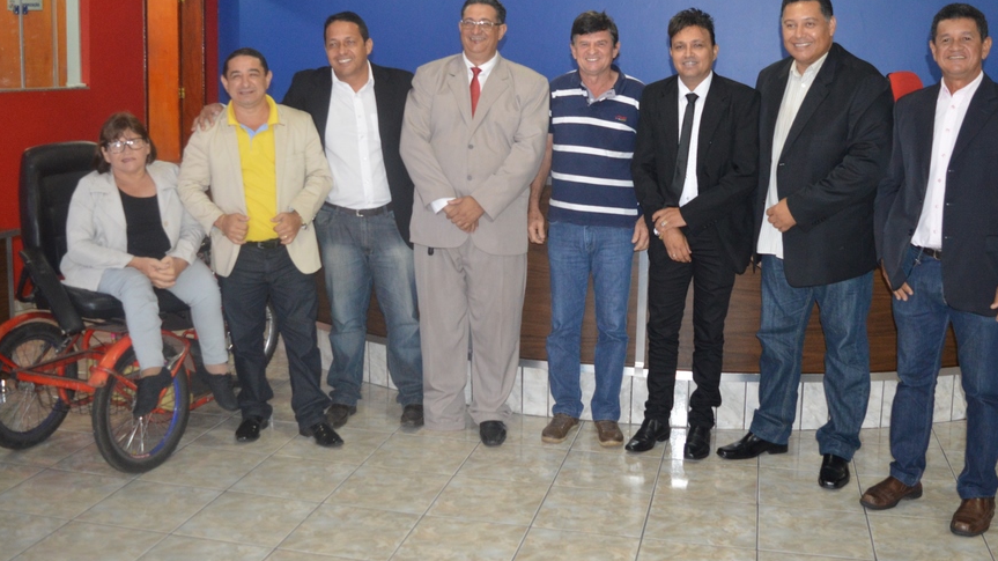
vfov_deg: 28.8
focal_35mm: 41
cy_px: 201
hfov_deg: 49.4
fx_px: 1085
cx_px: 534
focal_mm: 22
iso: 1600
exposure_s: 1/60
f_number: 3.8
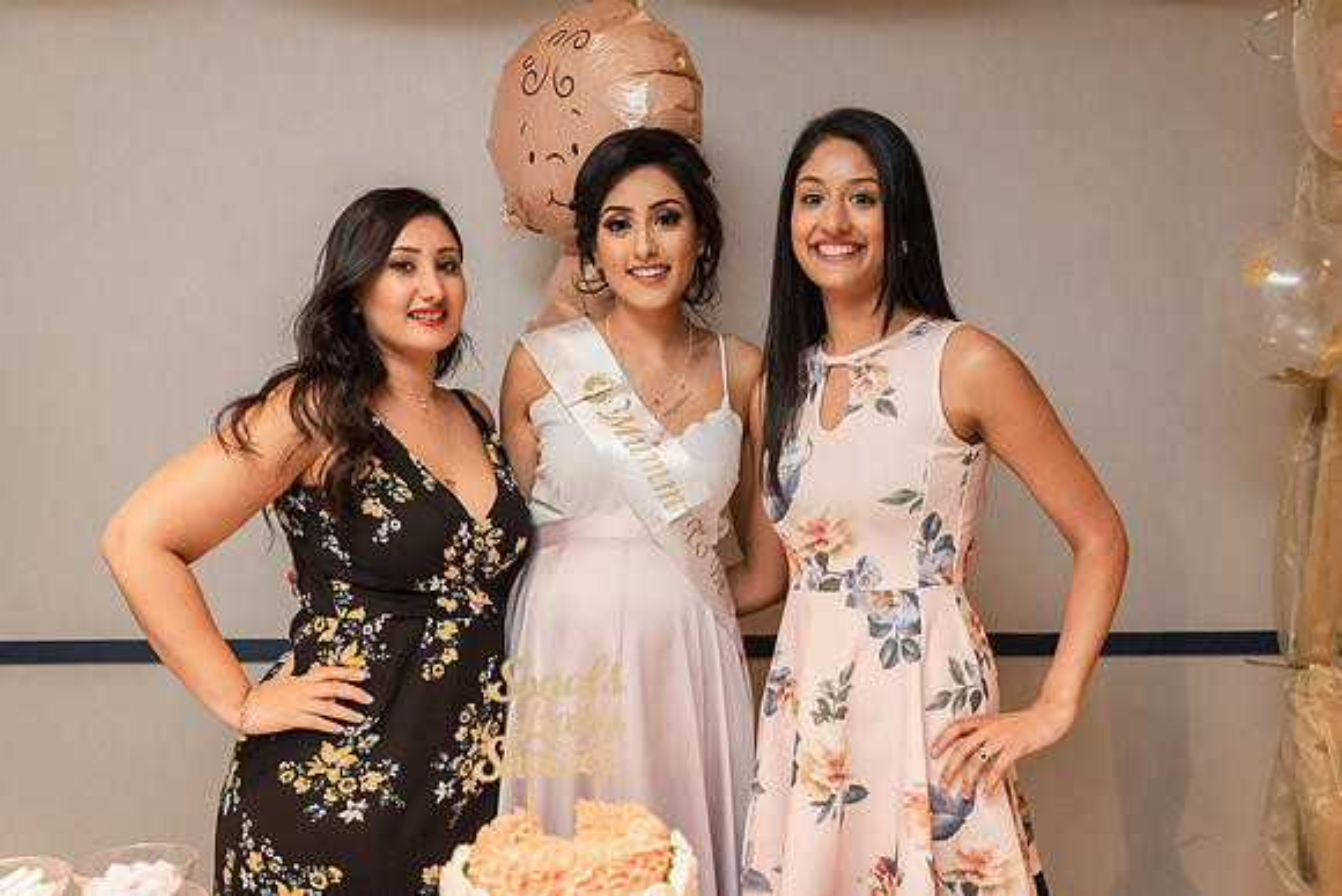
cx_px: 671
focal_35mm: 36
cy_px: 448
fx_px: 1342
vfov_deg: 36.9
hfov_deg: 53.1
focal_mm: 36
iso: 2500
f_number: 4
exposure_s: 1/160
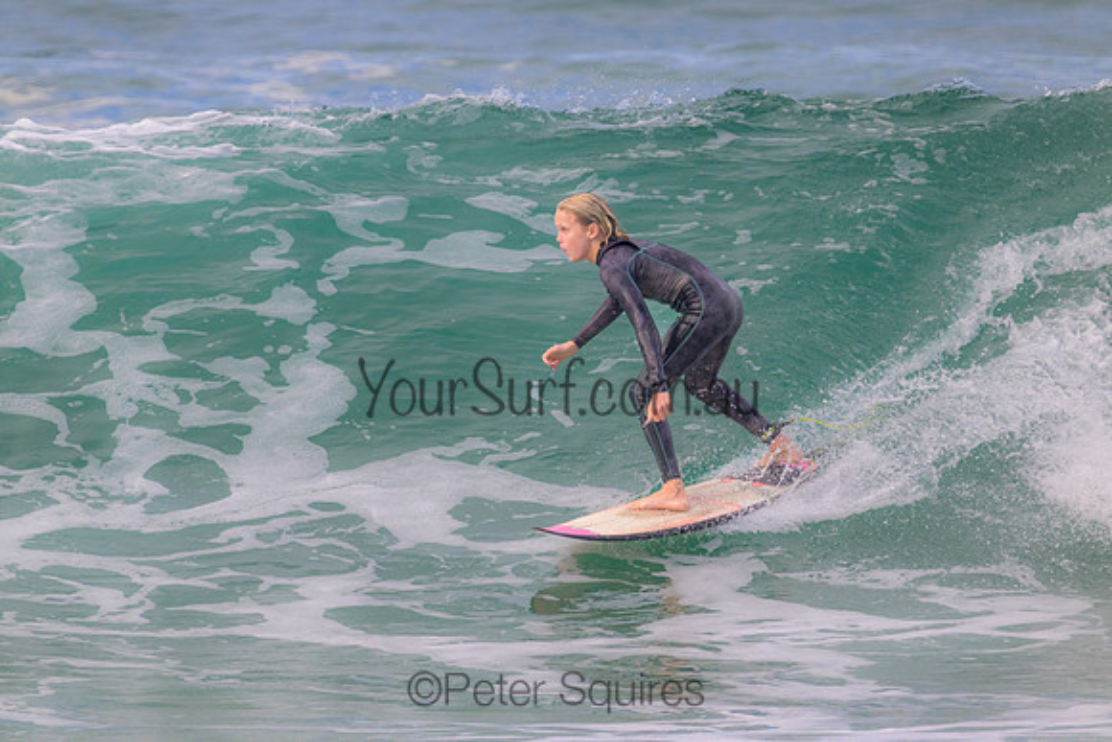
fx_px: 24716
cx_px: 556
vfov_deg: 1.7
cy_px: 371
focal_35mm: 800
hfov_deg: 2.6
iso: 1600
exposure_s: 1/1250
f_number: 11
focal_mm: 800
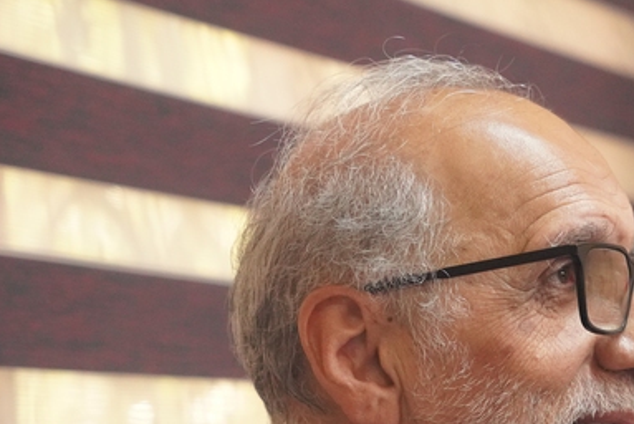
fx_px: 3296
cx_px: 796
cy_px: 552
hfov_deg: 10.8
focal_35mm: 187
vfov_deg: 7.3
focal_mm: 70
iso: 5000
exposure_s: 1/160
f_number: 4
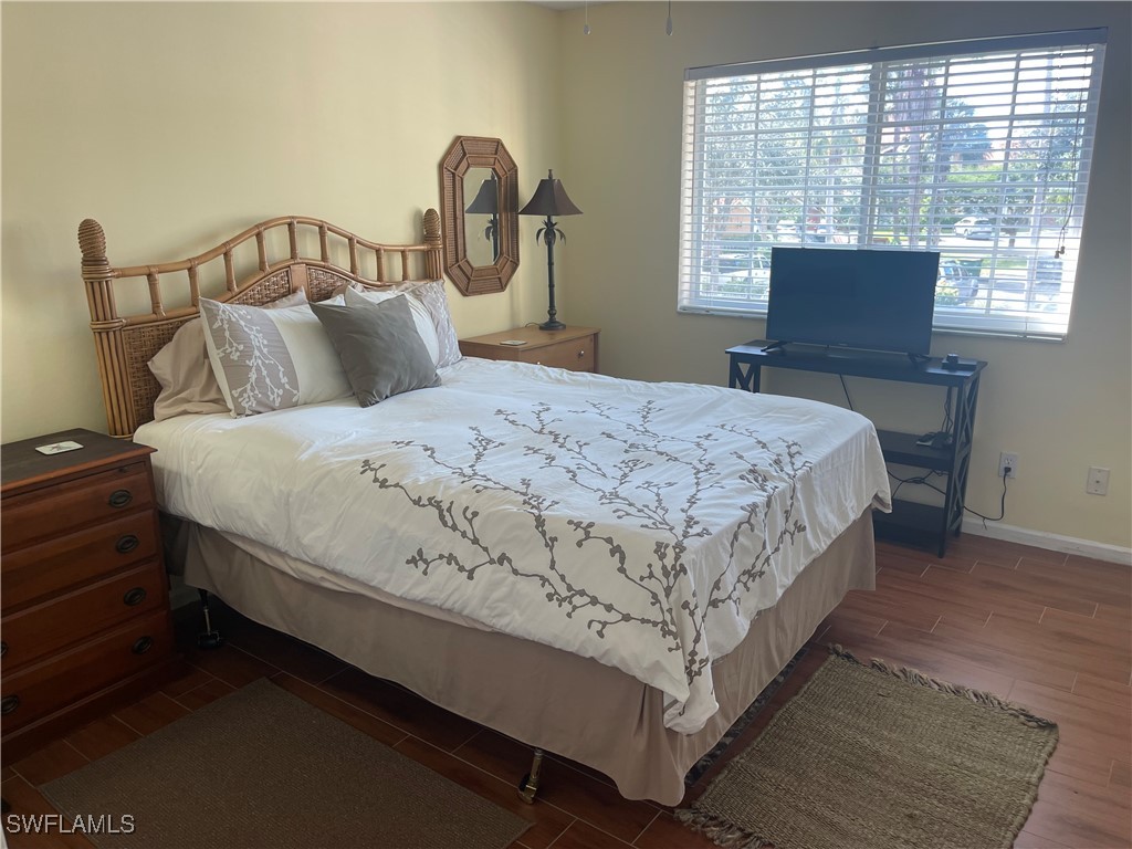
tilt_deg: -15.7
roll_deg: +0.7
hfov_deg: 69.4
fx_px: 818
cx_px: 566
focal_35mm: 25
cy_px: 424
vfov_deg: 54.9
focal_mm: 5.1
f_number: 1.6
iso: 64
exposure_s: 1/120
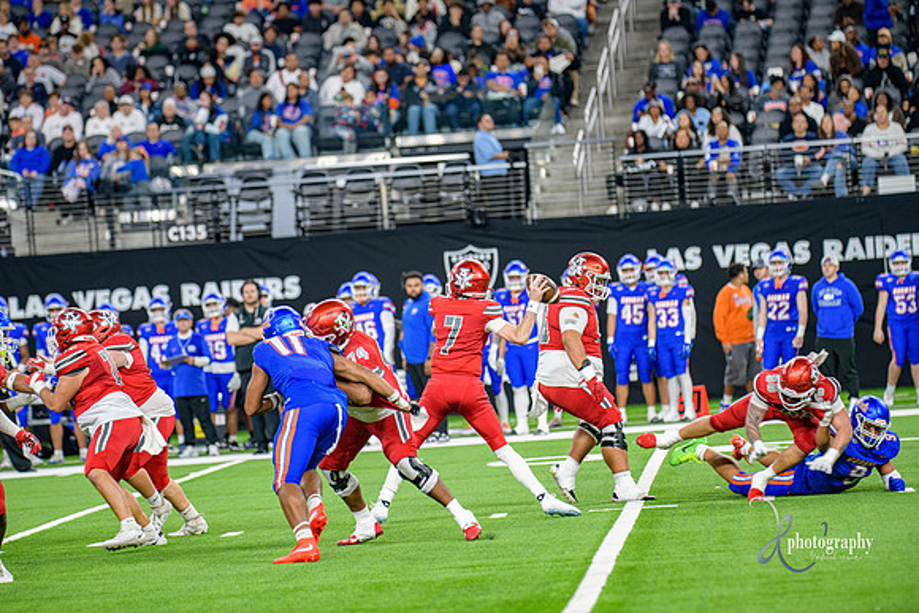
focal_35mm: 195
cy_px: 306
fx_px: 4979
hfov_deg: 10.5
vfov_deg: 7.0
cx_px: 460
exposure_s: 1/400
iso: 1000
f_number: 2.8
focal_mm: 195
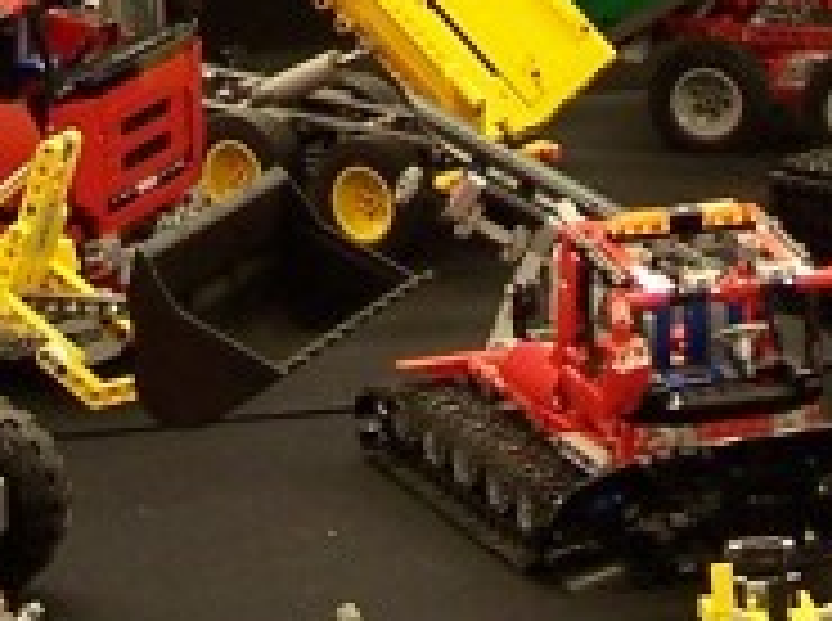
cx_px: 576
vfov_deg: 6.5
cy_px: -590
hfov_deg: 8.9
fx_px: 5325
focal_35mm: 222
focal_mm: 6.7
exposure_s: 1/2
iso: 80
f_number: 2.8
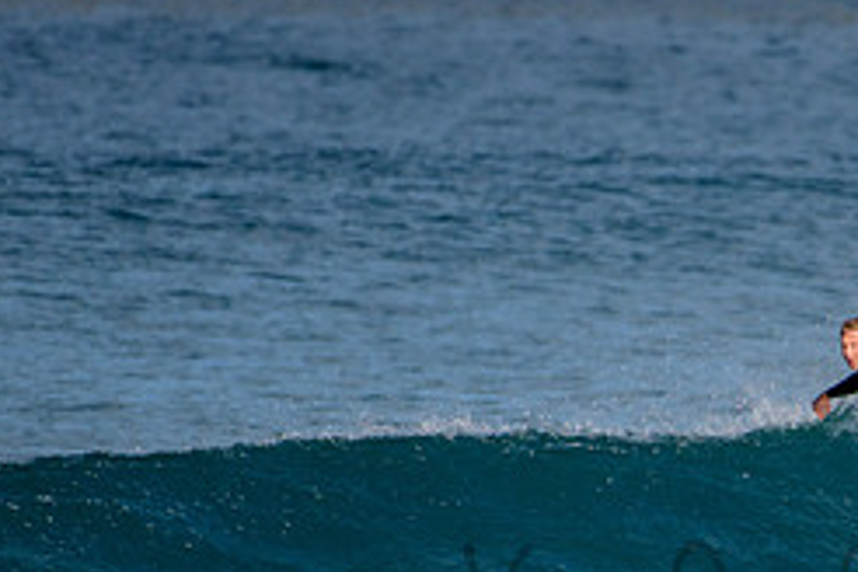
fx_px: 34508
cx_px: 851
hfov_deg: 1.4
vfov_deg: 0.9
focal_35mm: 1448
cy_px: 548
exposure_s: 1/2000
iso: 160
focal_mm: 500
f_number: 5.6
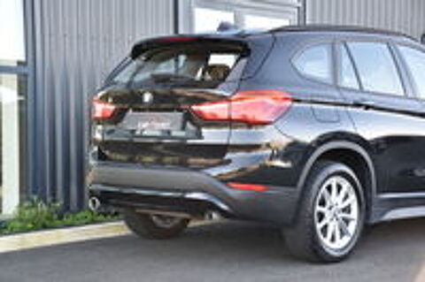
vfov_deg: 18.1
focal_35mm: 75
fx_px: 884
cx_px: 212
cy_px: 141
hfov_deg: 27.0
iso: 400
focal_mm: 50
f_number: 5
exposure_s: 1/100
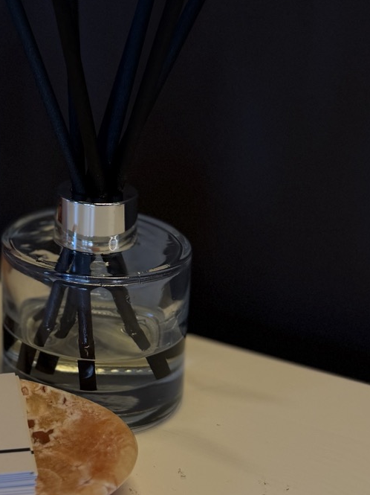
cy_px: 148
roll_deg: +1.1
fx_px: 927
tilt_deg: -16.0
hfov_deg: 21.2
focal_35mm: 65
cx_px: -53
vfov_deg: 29.5
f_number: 1.78
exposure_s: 1/217
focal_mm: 6.76
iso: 64
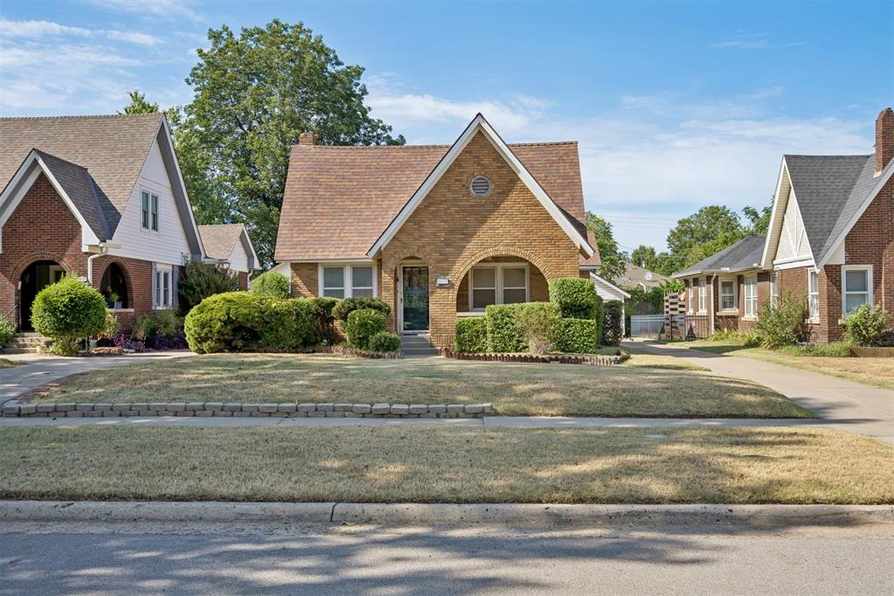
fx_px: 869
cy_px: 298
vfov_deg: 37.9
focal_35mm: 35
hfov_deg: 54.4
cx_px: 447
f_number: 8
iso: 200
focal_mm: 35
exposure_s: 1/500
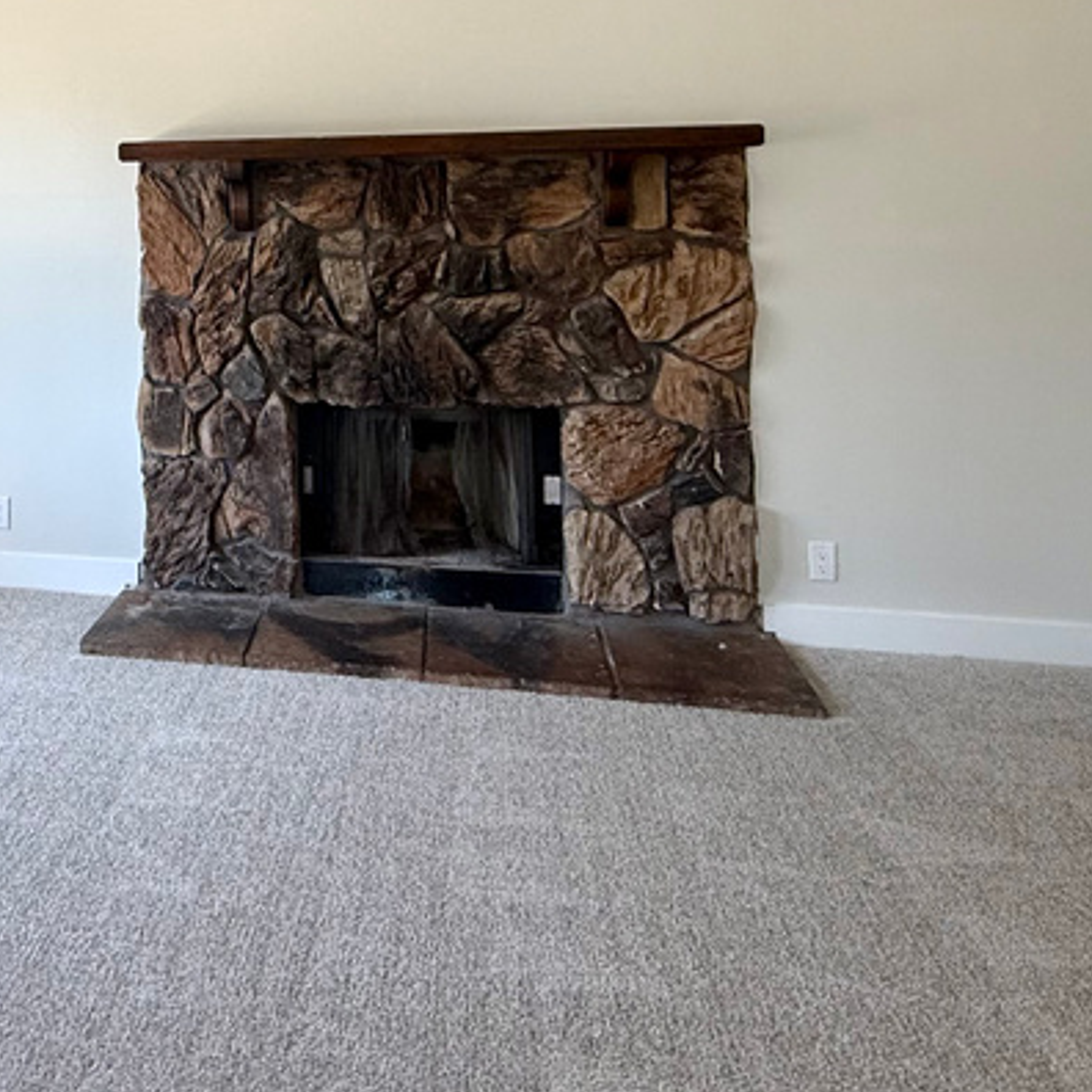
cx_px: 201
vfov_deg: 47.7
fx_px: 1142
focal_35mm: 32
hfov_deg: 47.9
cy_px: 185
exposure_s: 1/185
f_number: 2.2
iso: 64
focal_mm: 2.22
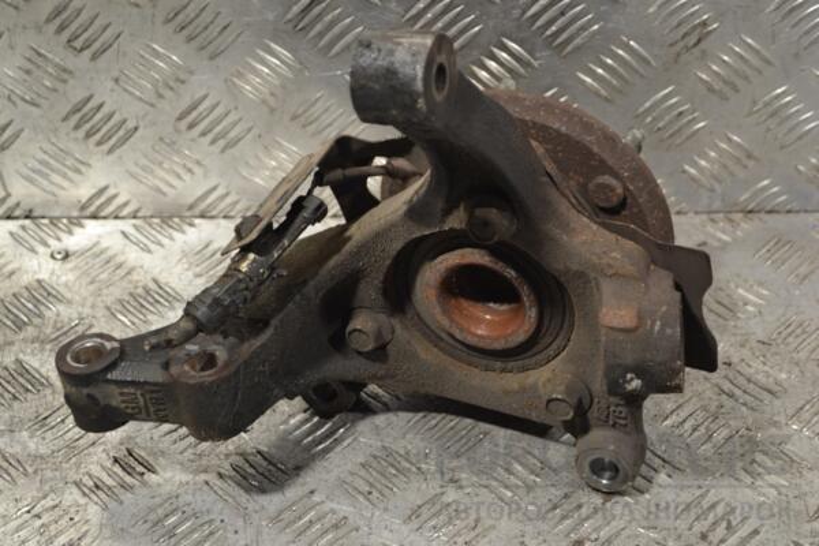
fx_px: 1638
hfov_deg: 28.1
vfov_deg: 18.9
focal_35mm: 72
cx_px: 410
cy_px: 273
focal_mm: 48
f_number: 5.6
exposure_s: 1/30
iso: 320
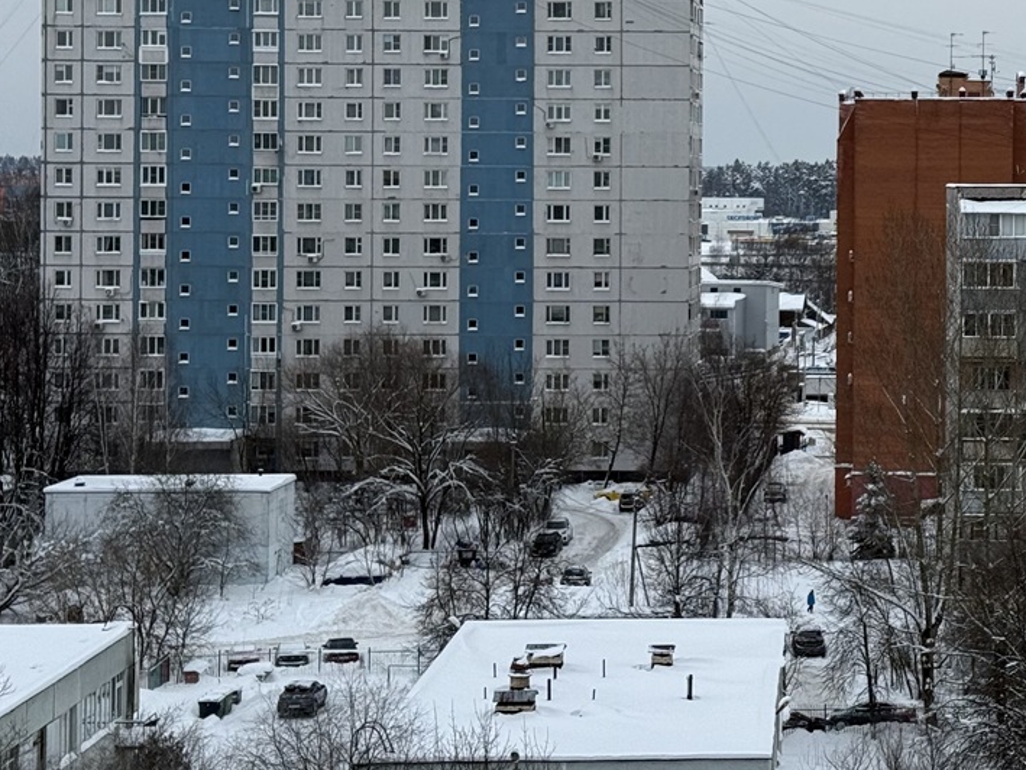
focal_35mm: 88
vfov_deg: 16.7
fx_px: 2609
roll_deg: -0.5
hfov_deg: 21.7
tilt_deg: -0.7
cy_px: 185
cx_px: 935
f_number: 1.78
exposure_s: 1/1931
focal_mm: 6.76
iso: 64
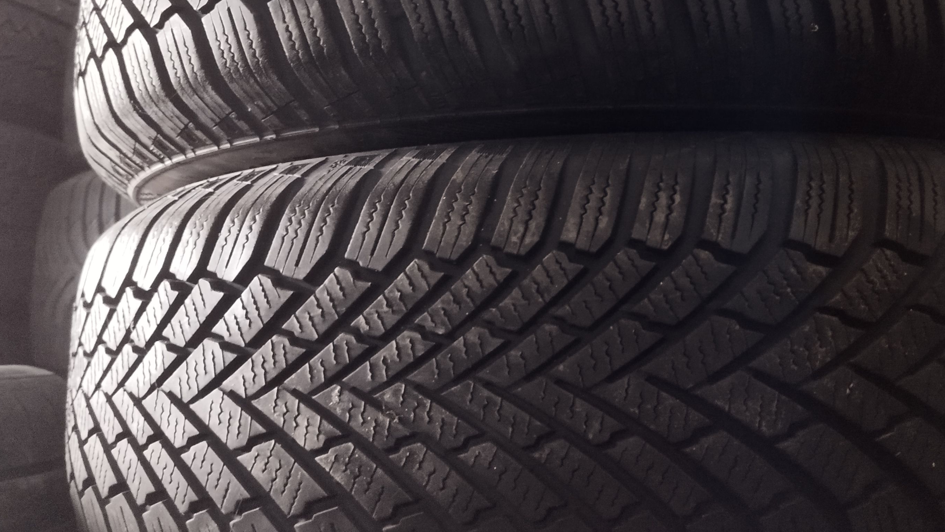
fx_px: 1002
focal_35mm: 40
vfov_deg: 29.3
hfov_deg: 49.7
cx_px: 624
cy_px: 147
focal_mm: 5.95
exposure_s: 1/14.3
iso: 2200
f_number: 1.89
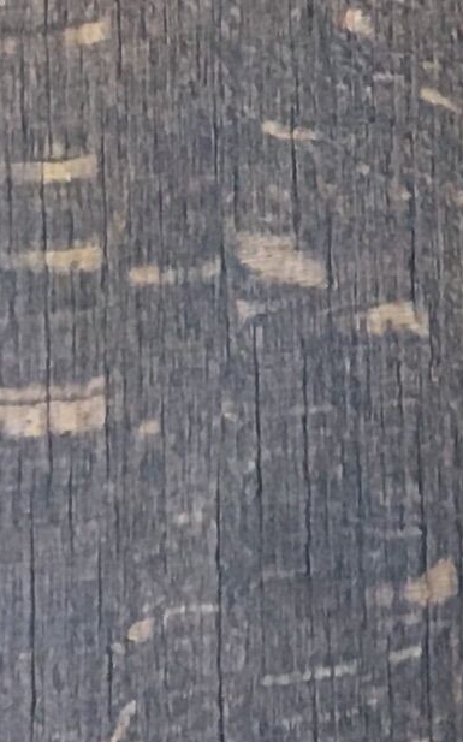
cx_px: 1236
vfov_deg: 9.6
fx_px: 4063
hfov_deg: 6.1
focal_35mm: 201
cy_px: -866
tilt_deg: -76.2
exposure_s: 1/33
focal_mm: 4.15
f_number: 2.2
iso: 160
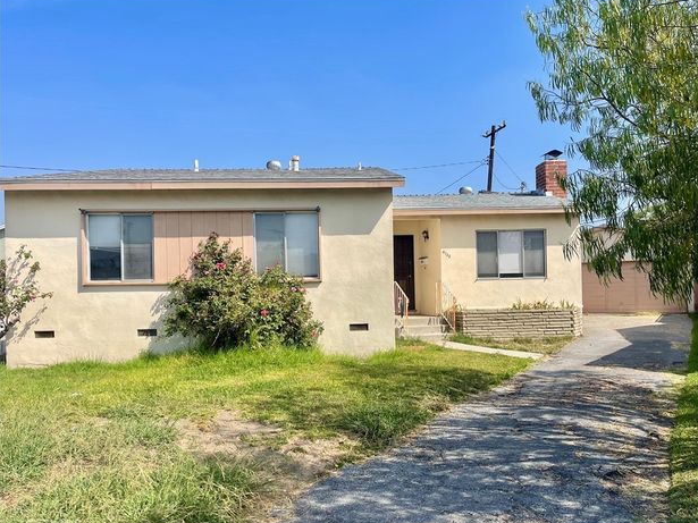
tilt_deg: +0.4
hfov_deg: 67.3
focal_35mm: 26
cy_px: 264
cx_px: 362
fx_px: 524
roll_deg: +0.7
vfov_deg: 53.0
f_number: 1.6
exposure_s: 1/3788
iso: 32
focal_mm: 5.1
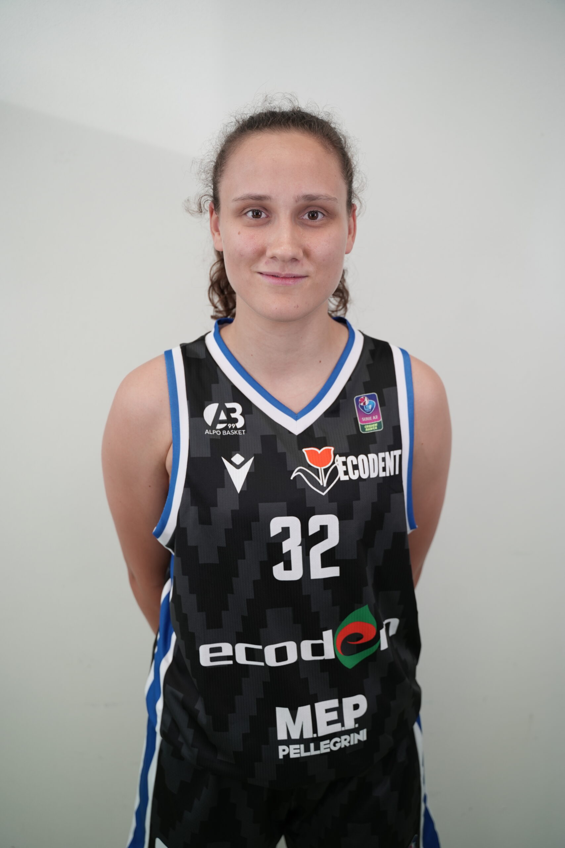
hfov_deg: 45.0
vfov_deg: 63.7
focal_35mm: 29
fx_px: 683
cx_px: 282
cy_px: 424
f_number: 2.8
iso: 200
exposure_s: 1/125
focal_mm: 29
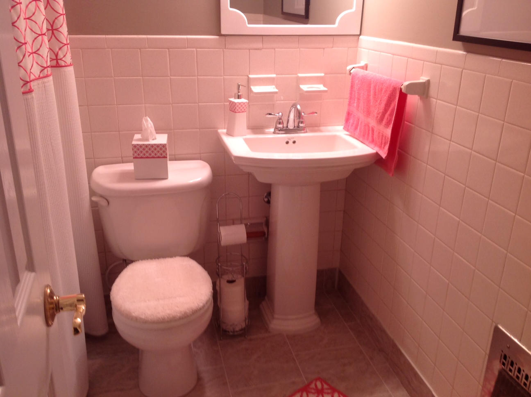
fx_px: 536
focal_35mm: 35
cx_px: 266
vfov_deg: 40.6
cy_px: 198
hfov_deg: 52.7
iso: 64
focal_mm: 4.28
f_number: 2.4
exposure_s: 1/15
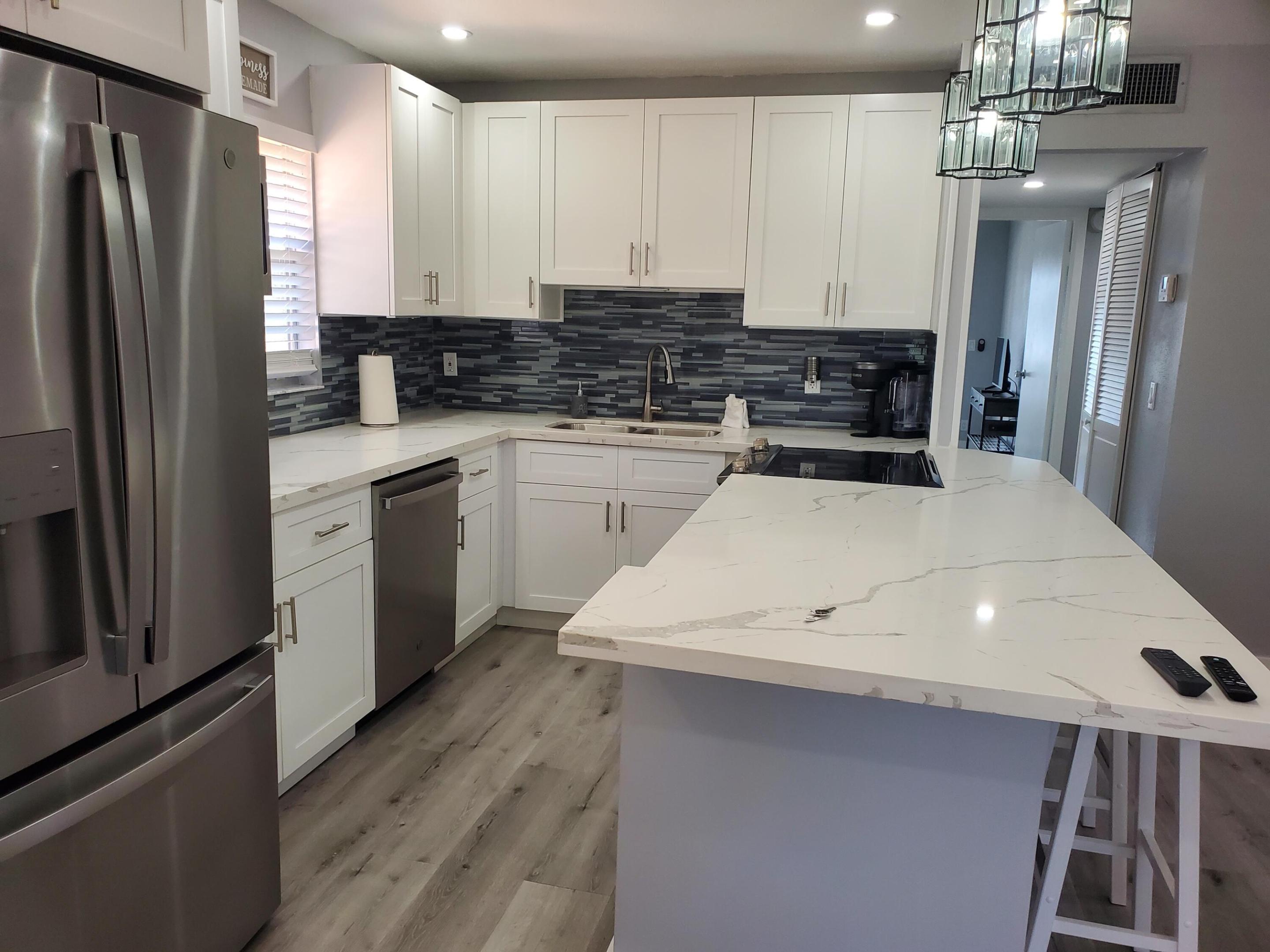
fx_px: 954
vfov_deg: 53.1
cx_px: 635
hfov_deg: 67.3
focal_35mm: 26
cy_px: 476
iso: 250
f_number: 2.4
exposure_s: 1/120
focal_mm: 4.3
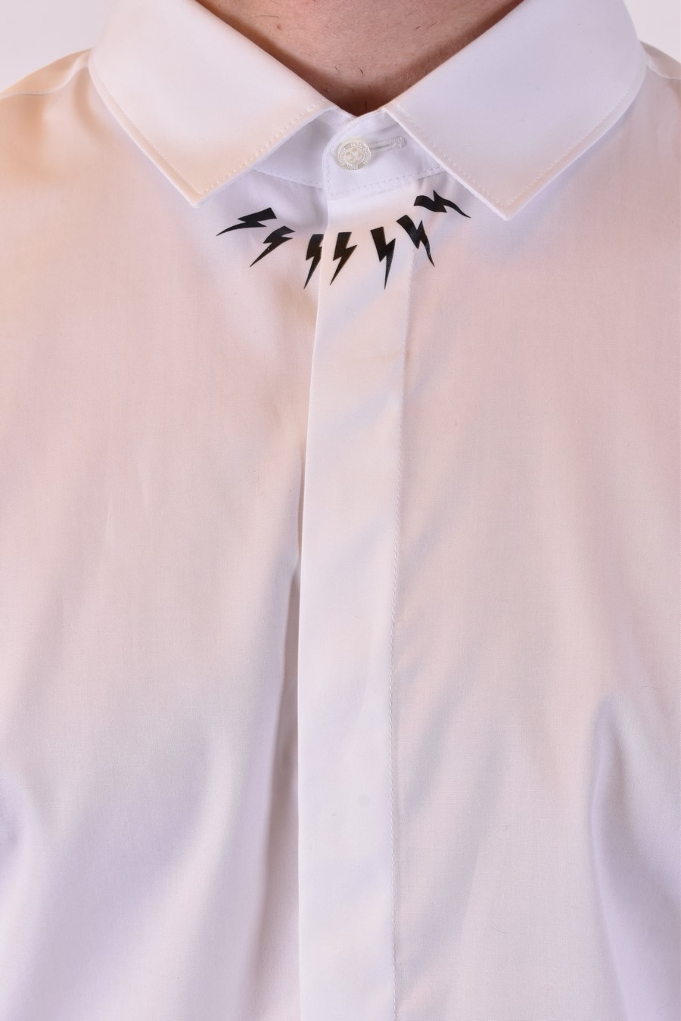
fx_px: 2341
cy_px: 510
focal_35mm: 82
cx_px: 340
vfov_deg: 24.6
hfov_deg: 16.6
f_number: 11
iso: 320
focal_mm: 55
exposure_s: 1/25
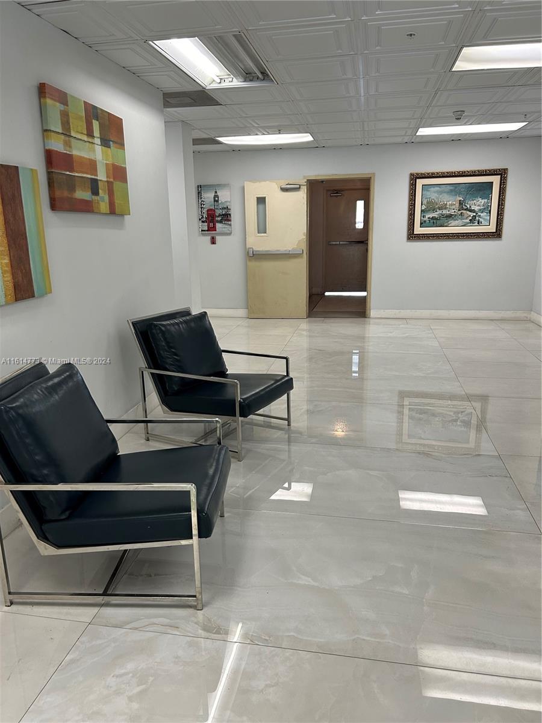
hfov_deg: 53.1
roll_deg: +1.0
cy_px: 362
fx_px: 543
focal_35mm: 26
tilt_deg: -14.1
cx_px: 271
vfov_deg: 67.3
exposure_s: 1/120
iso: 125
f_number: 1.5
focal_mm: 5.7
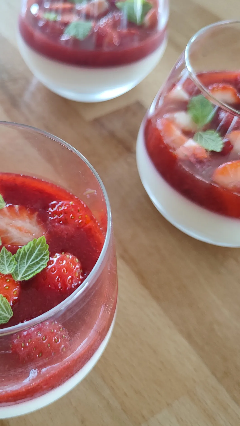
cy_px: 211
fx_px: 385
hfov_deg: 33.2
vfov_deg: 58.0
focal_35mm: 34
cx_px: 34
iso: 641
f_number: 1.88
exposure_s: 1/92
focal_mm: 5.59
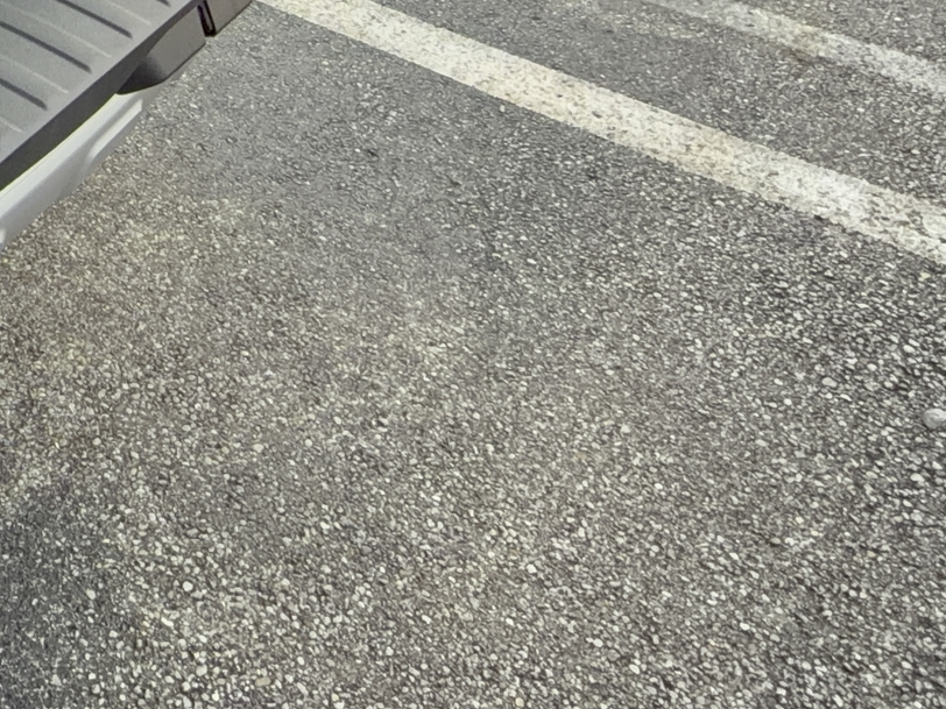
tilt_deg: -34.5
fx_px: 1421
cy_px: 8
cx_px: -70
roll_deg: -1.0
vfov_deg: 26.6
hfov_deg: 32.7
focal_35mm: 52
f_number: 2.2
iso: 64
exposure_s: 1/48
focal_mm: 2.22
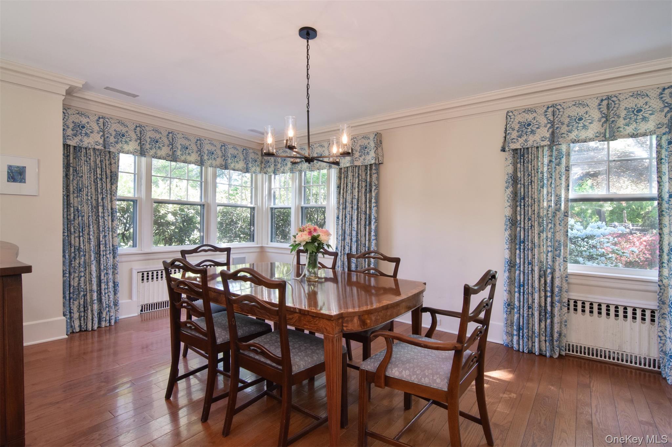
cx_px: 336
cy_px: 224
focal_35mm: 16
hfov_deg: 95.0
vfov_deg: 72.0
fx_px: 308
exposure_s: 1/25
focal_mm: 11
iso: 640
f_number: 10
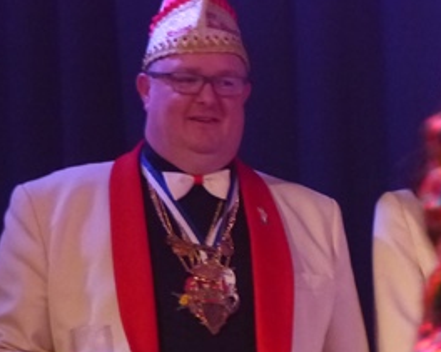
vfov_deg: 4.0
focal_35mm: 384
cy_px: 205
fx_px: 5010
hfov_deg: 5.0
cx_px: 150
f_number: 2.8
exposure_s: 1/50
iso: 800
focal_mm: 29.2
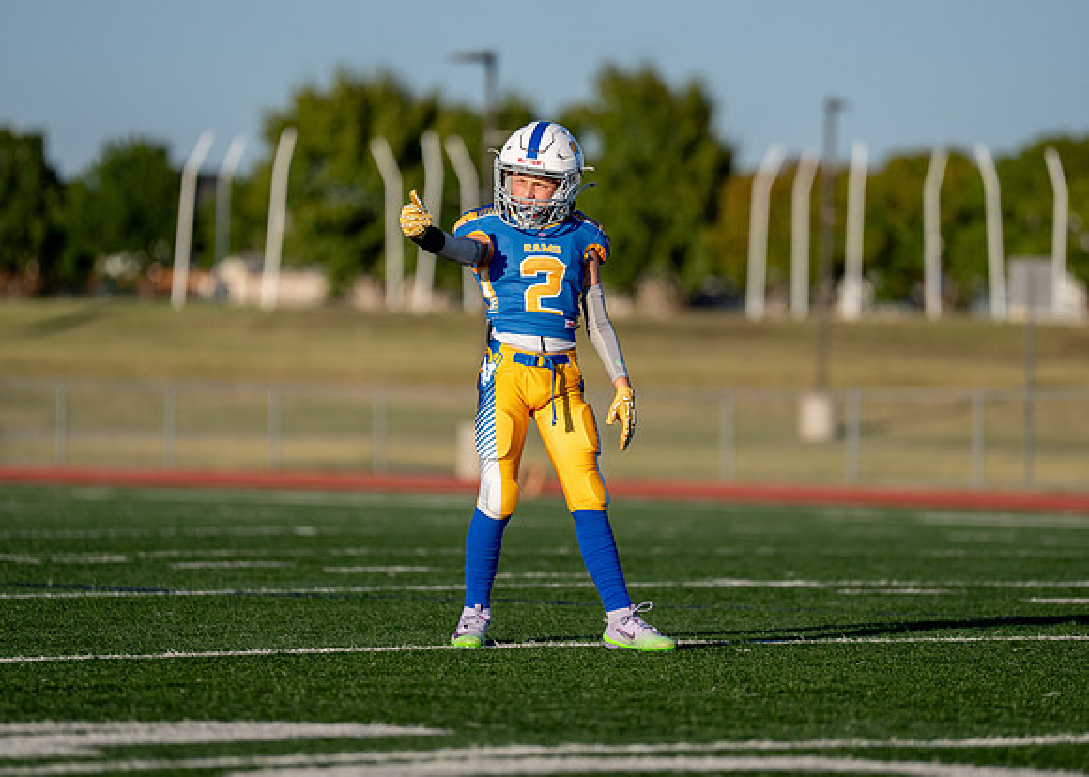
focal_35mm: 243
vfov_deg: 5.9
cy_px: 350
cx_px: 584
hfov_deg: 8.3
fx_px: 7516
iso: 200
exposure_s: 1/4000
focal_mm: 200
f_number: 2.8
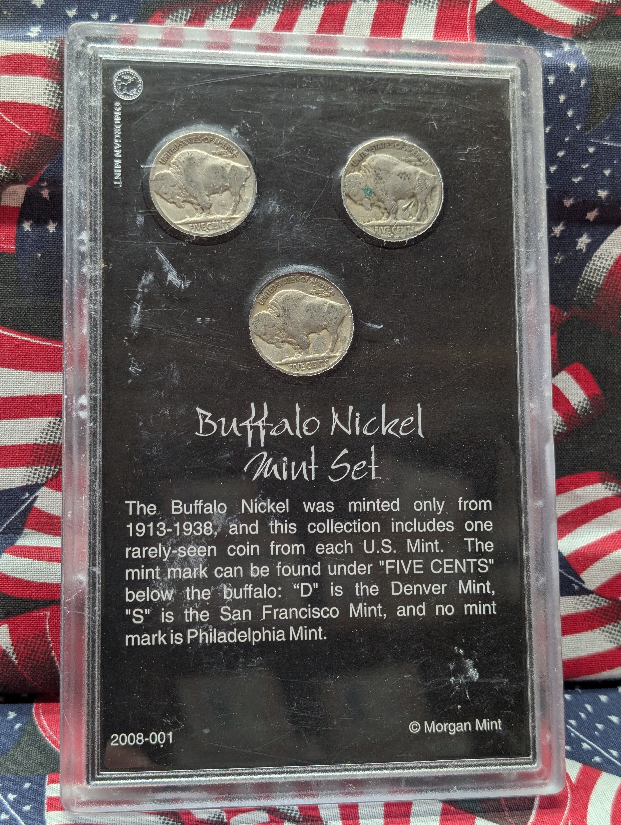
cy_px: 412
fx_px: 1169
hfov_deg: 29.7
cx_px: 310
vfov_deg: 38.9
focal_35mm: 49
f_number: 1.68
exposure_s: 1/29.8
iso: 27
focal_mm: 6.9
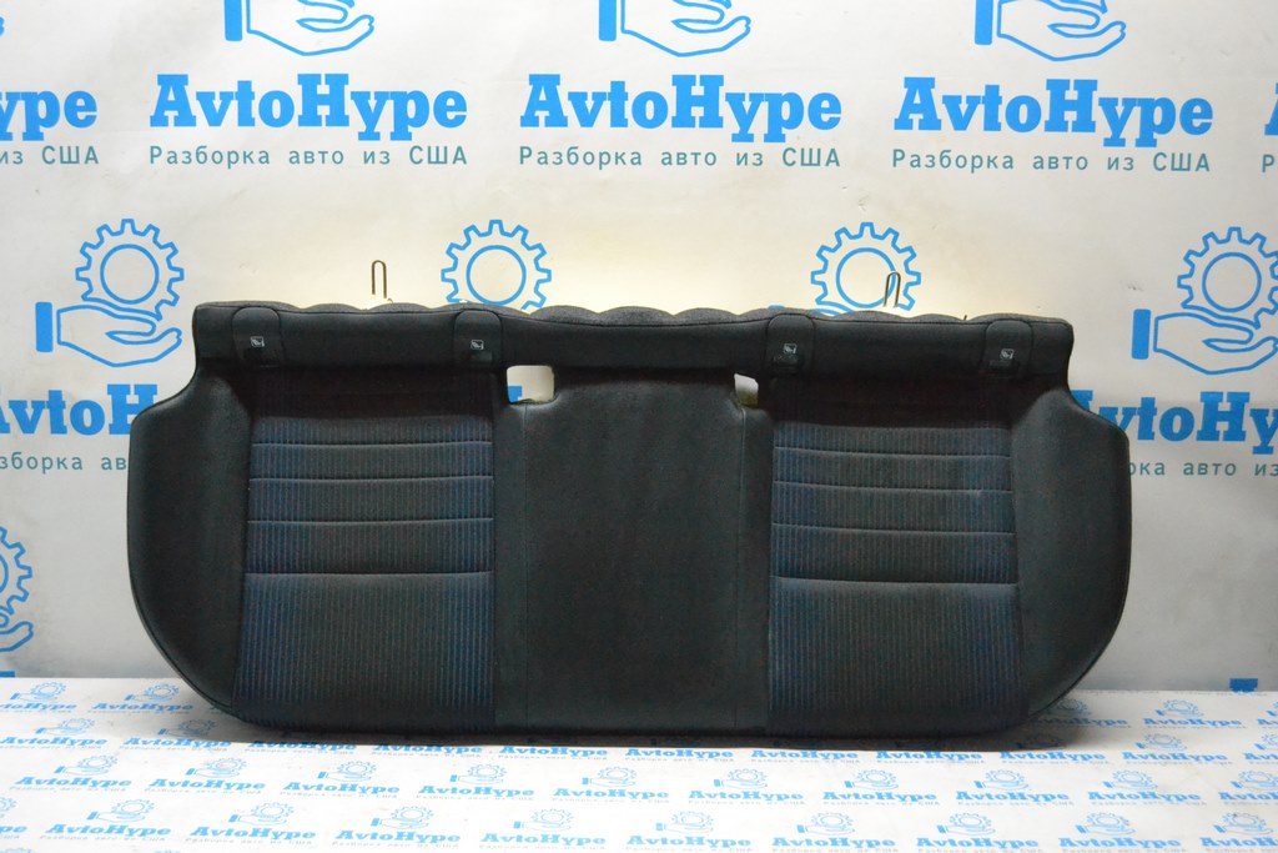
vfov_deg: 31.9
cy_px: 426
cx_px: 639
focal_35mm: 42
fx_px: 1491
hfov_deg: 46.4
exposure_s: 1/800
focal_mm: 28
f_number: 4.5
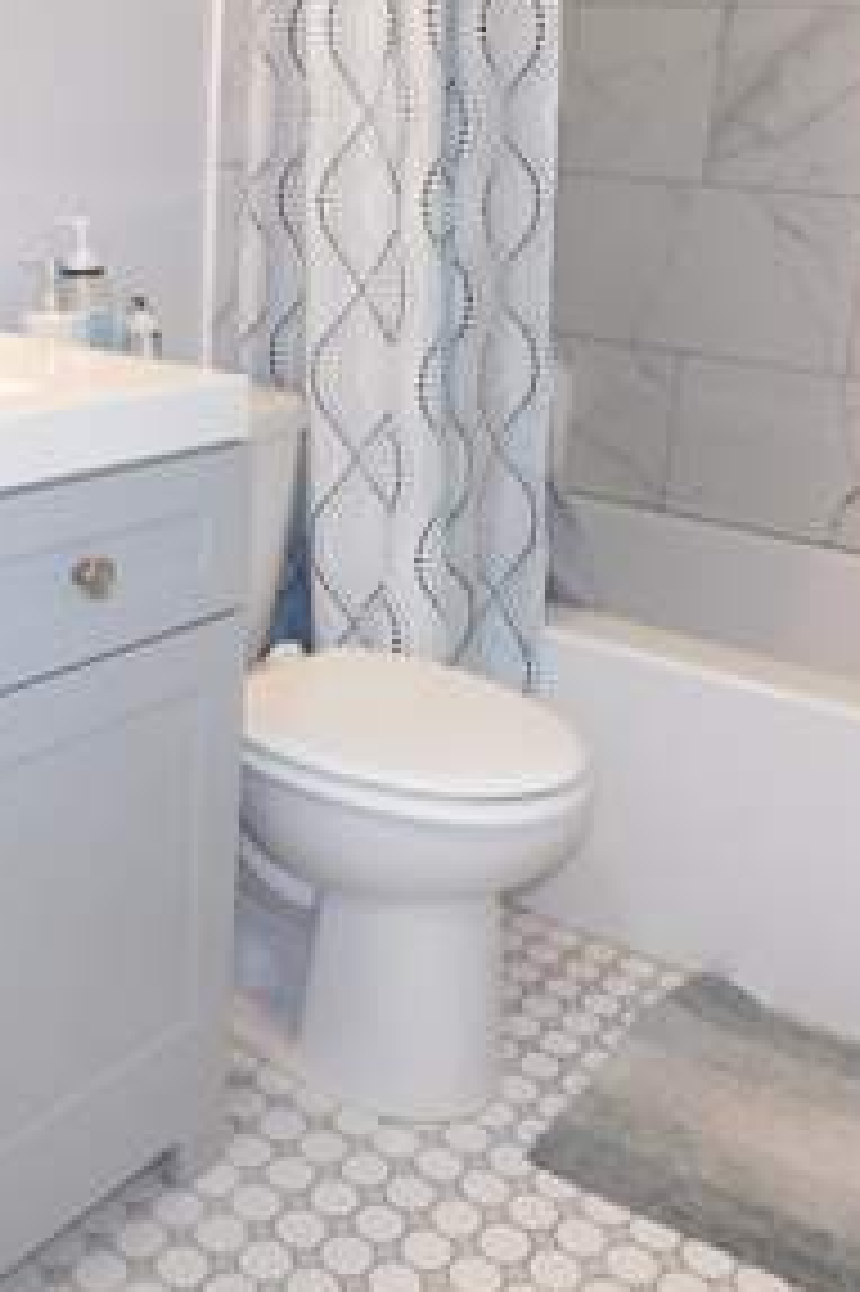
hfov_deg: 33.3
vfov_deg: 48.4
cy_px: 572
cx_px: 342
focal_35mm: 40
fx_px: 1435
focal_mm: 4
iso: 160
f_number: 3
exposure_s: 1/30
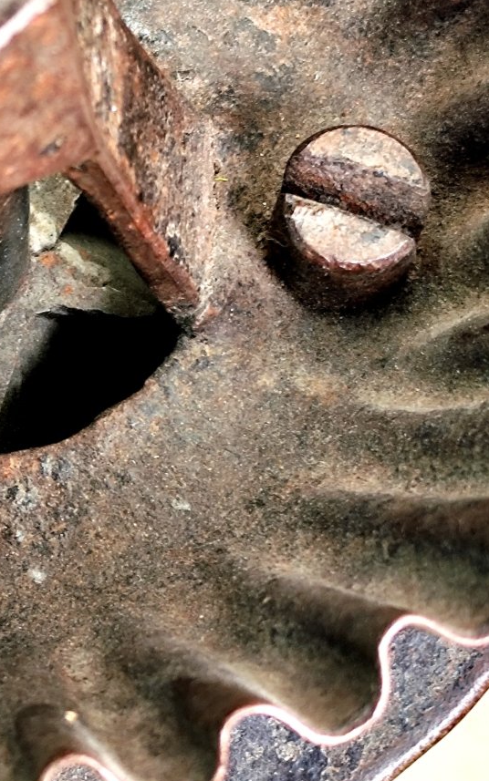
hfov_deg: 9.4
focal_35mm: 138
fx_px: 2941
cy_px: 402
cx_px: 11
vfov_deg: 15.1
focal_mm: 6.14
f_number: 1.65
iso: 64
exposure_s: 1/50
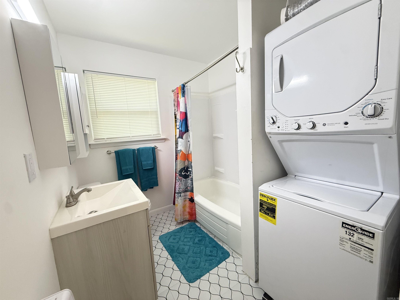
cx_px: 200
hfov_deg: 102.1
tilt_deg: -7.4
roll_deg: +3.1
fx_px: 162
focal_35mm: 14
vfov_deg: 85.7
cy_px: 150
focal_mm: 2.22
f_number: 2.2
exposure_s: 1/120
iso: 500
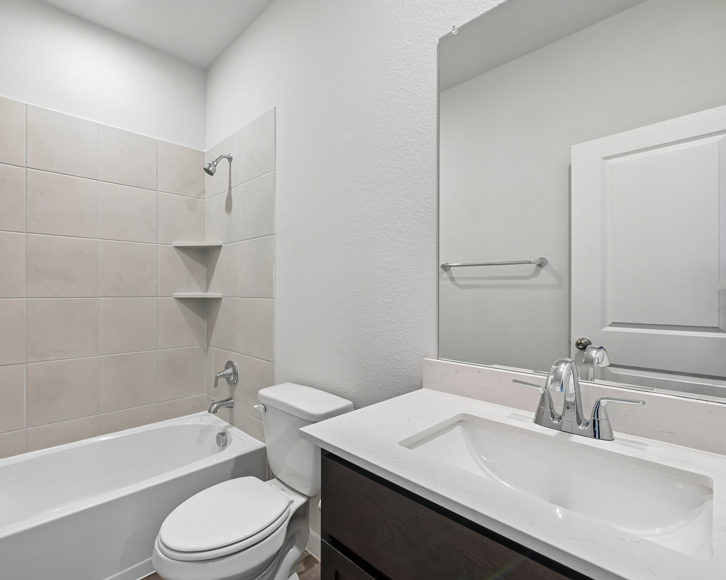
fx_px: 344
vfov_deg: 80.4
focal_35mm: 16
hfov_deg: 91.9
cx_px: 291
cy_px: 290
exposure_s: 1/13
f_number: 8
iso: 400
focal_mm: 14
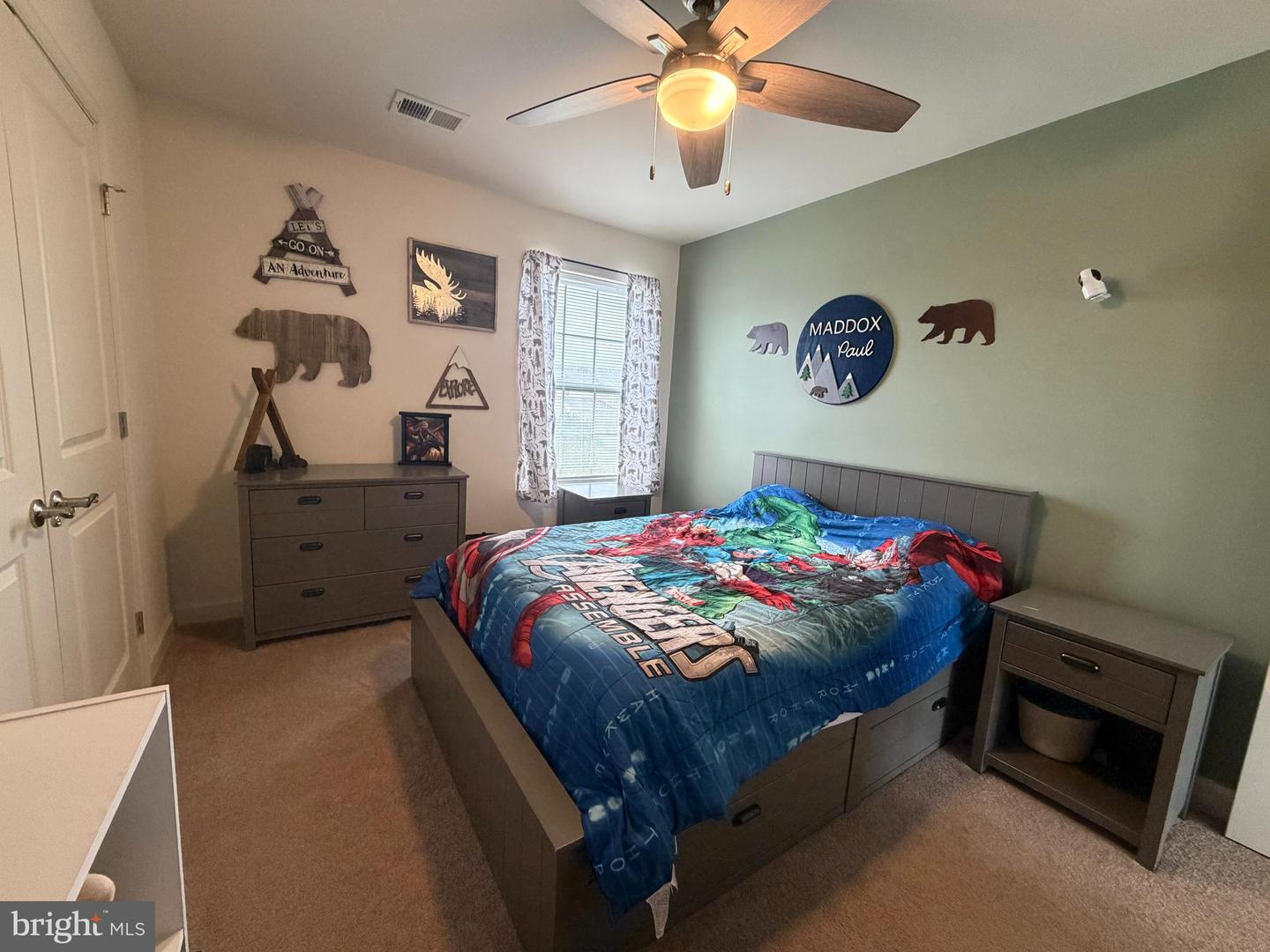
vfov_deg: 85.7
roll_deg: -3.5
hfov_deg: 102.1
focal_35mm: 14
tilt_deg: -7.8
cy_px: 476
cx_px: 635
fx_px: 514
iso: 400
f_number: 2.2
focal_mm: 2.22
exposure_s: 1/60
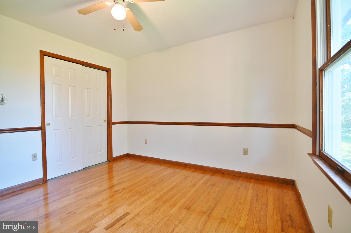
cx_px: 176
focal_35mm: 16
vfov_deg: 73.7
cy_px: 116
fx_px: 156
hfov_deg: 96.8
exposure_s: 1/40
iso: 200
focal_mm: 16
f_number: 3.2
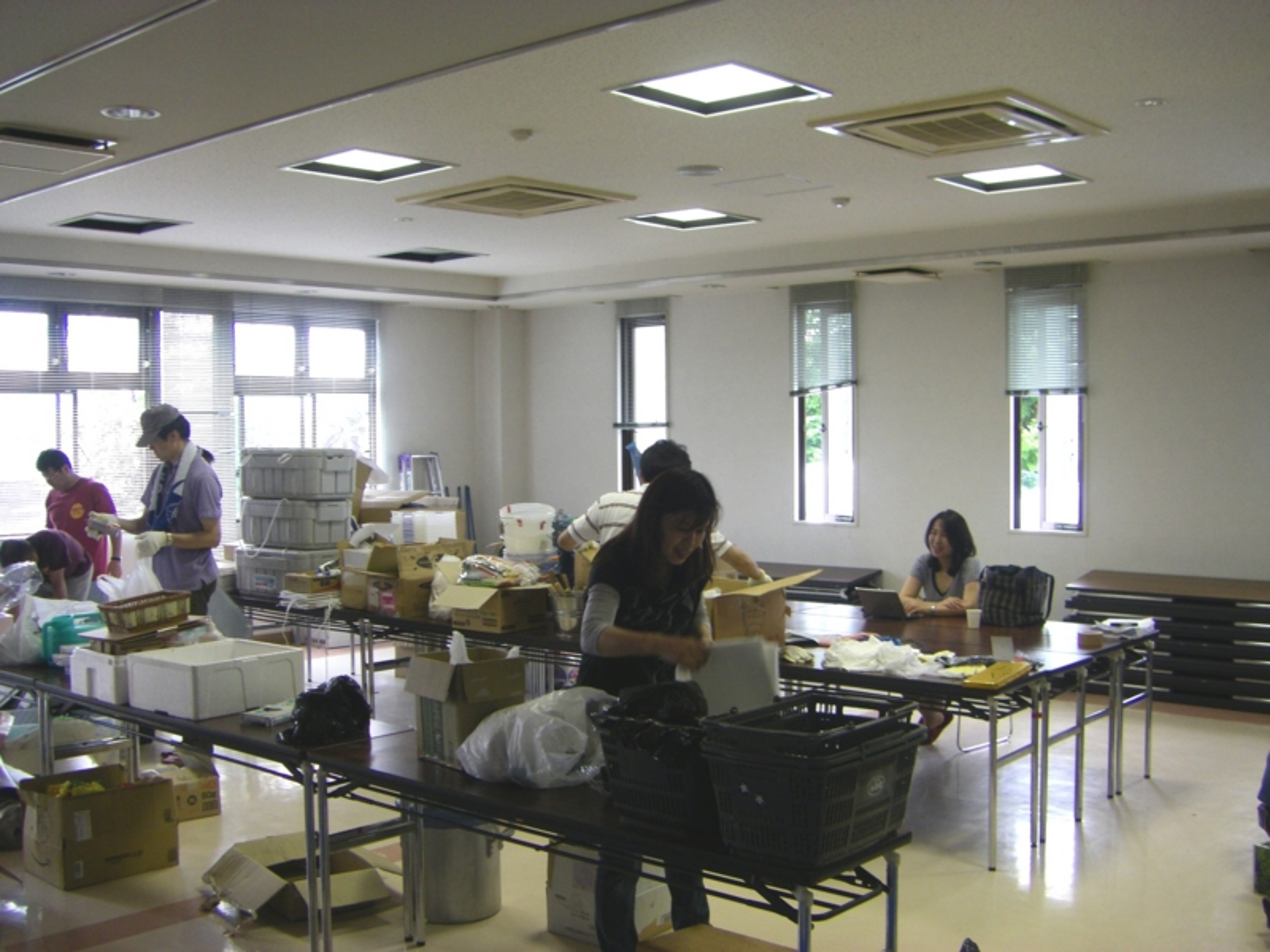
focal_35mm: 38
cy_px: 476
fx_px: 1394
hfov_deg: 49.0
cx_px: 635
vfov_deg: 37.7
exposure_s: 1/50
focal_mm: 6.3
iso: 125
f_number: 3.5
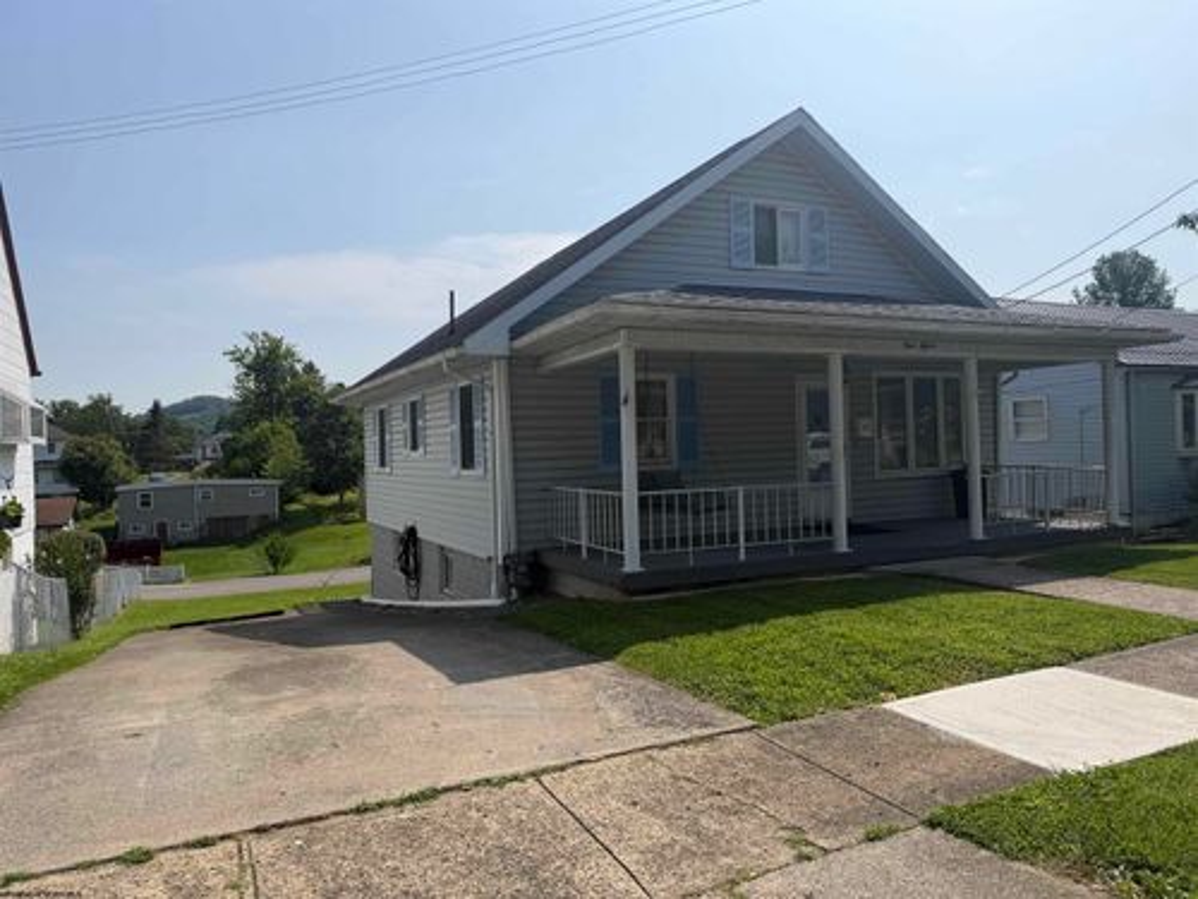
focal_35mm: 24
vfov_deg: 56.8
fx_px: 831
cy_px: 450
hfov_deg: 71.6
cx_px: 599
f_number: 1.78
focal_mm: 6.76
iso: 80
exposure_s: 1/7353
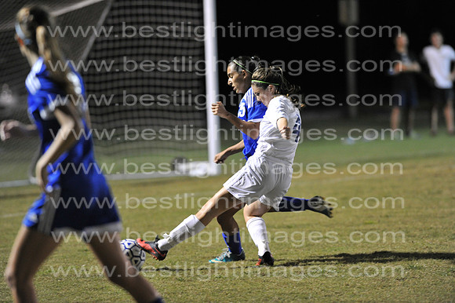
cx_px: 228
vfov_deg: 4.6
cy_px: 152
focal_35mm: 300
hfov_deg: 6.9
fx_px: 3789
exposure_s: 1/400
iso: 5000
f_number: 4
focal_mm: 300
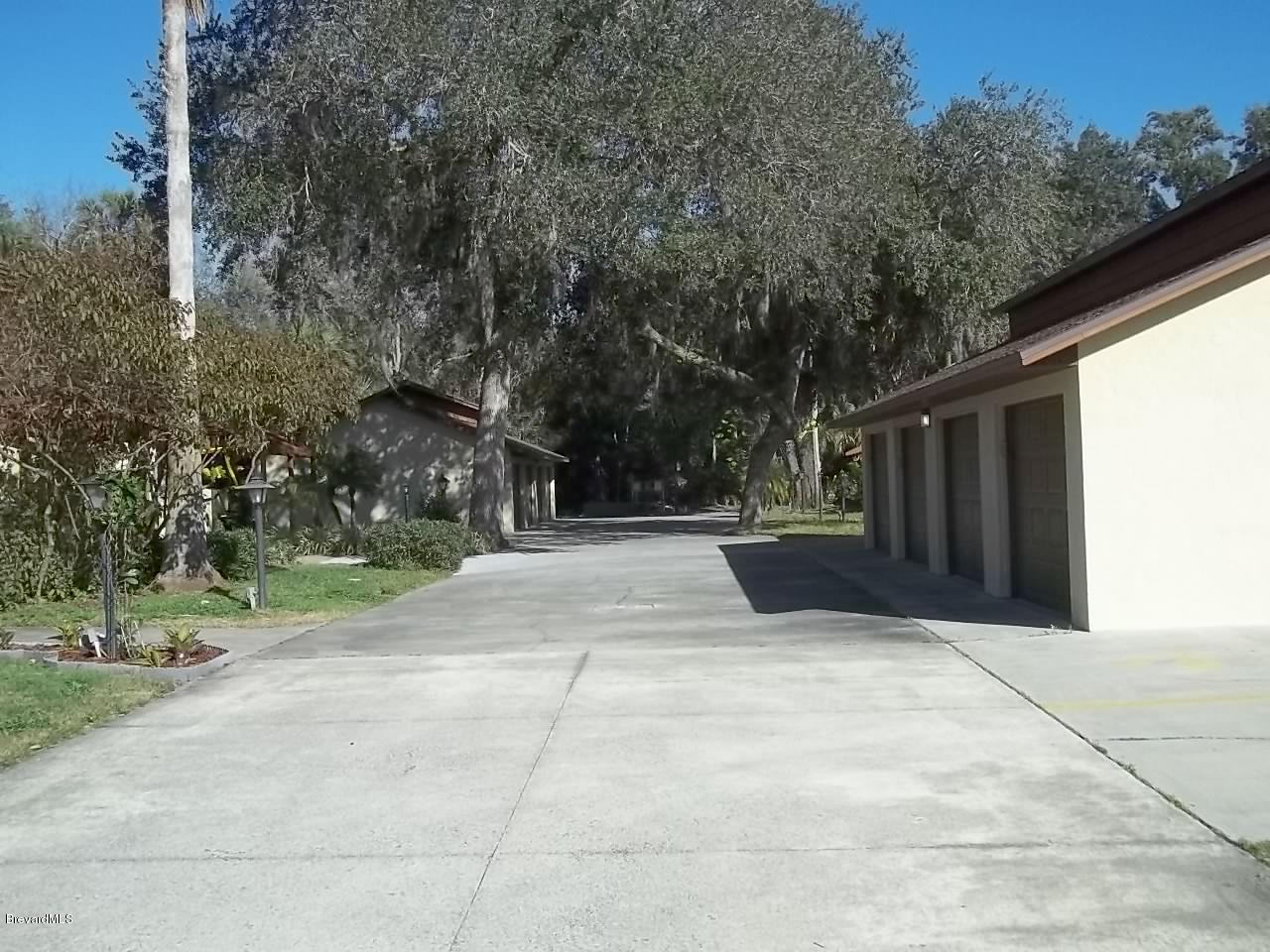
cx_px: 635
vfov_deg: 39.7
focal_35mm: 36
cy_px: 476
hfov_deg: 51.4
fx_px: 1321
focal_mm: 6.5
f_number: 8
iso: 64
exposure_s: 1/200
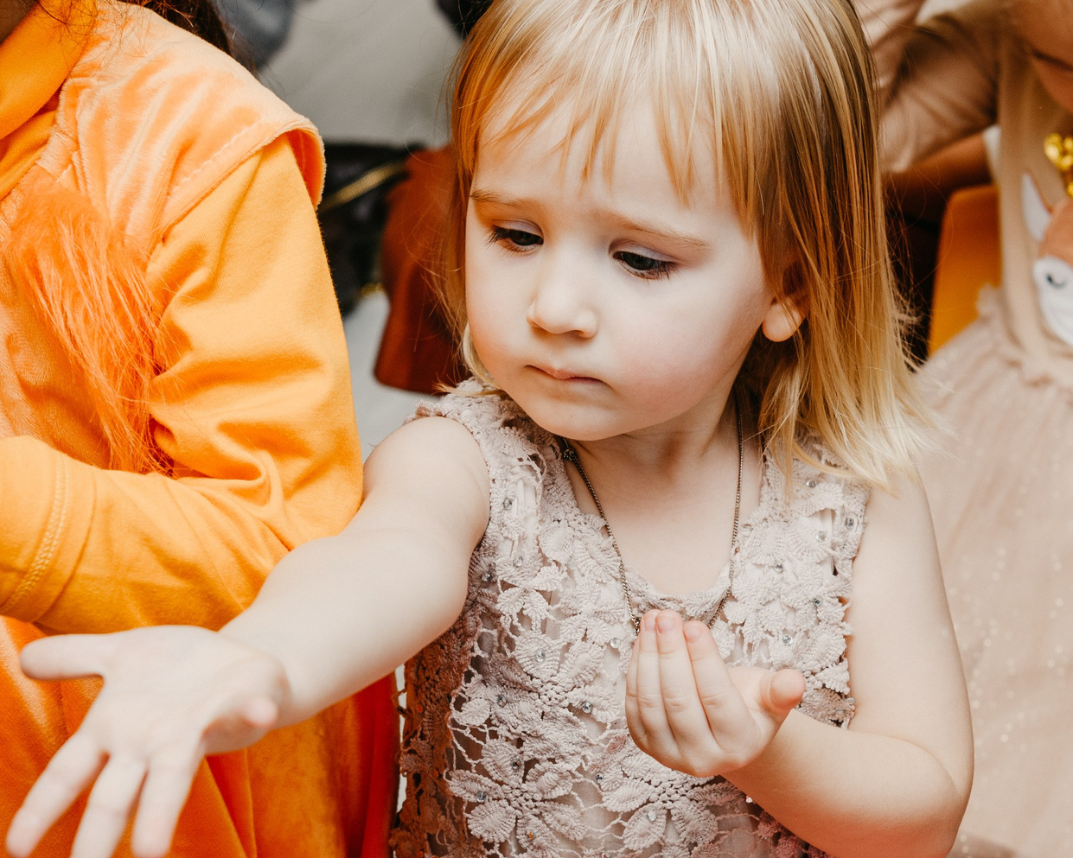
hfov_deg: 19.2
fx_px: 3176
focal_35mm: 100
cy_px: 483
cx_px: 487
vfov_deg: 15.4
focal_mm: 48
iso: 250
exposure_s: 1/160
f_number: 4.5
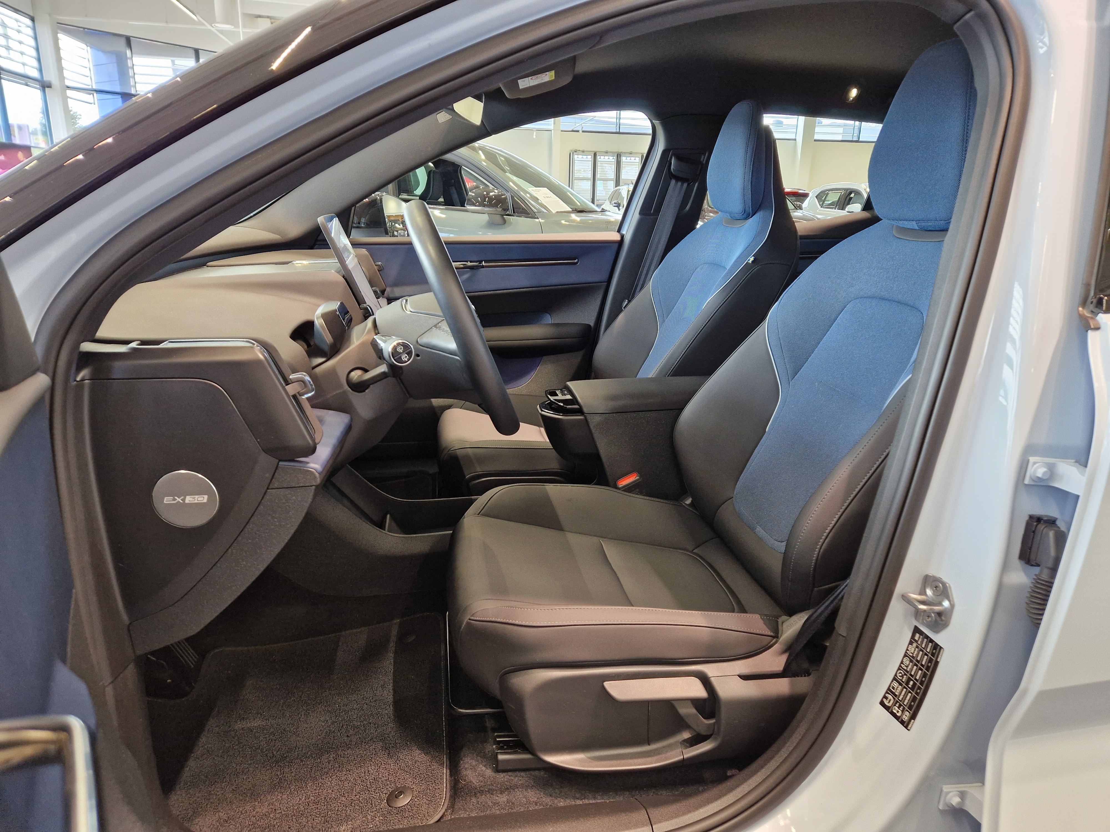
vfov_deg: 58.9
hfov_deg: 73.9
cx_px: 555
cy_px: 416
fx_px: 738
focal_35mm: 23
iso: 200
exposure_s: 1/100
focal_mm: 5.4
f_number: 1.8
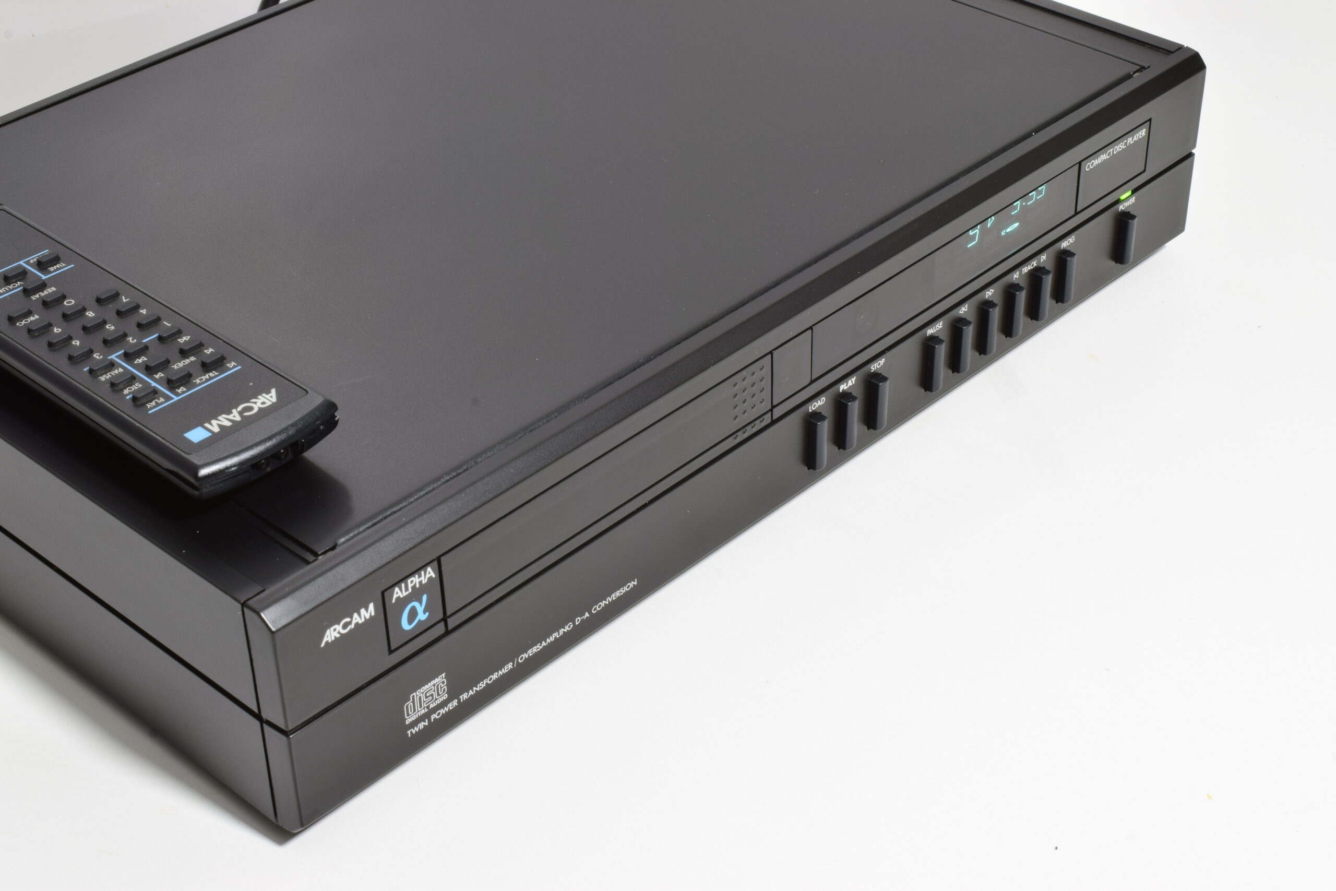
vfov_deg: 22.6
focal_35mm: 60
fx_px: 2227
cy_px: 446
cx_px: 668
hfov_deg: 33.4
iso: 100
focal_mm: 40
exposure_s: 5
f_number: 25
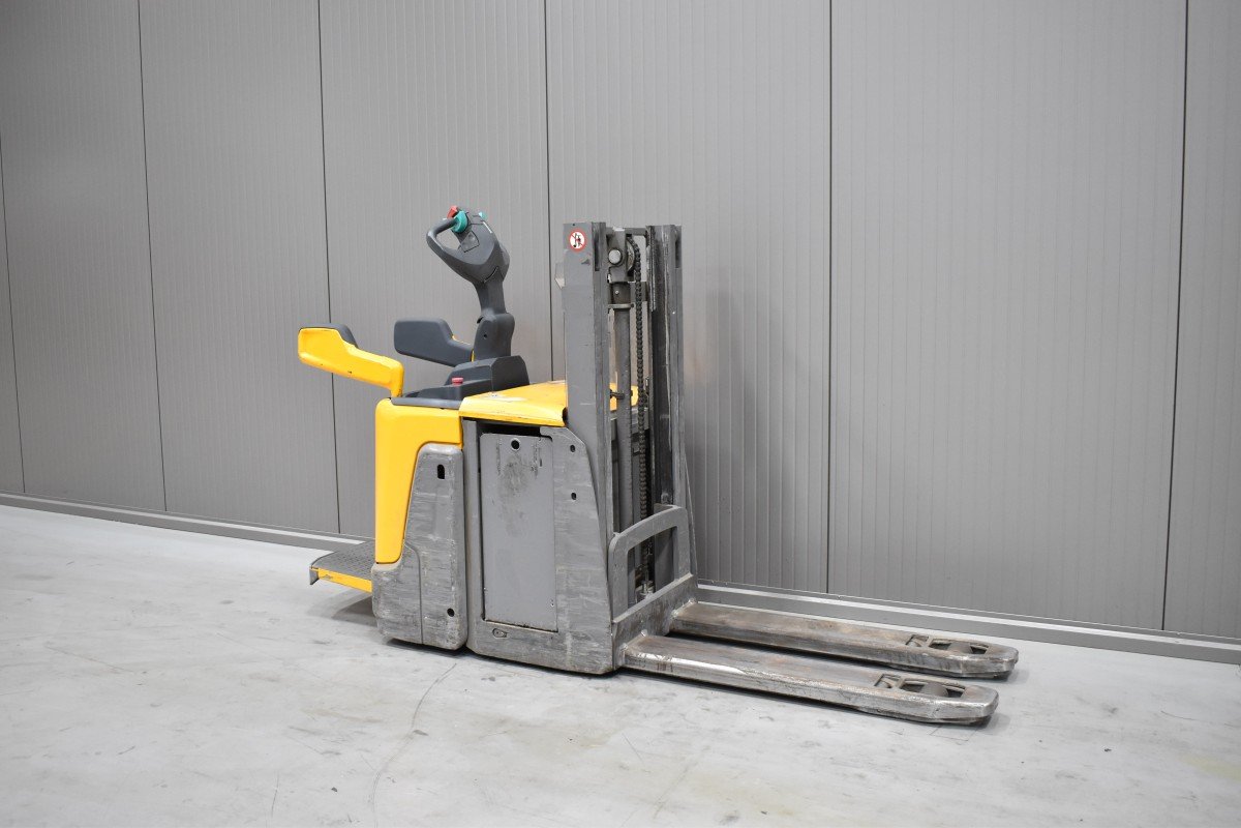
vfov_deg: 40.0
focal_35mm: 33
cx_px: 620
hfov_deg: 57.2
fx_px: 1137
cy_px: 414
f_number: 4.5
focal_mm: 22
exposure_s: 1/50
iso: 1250
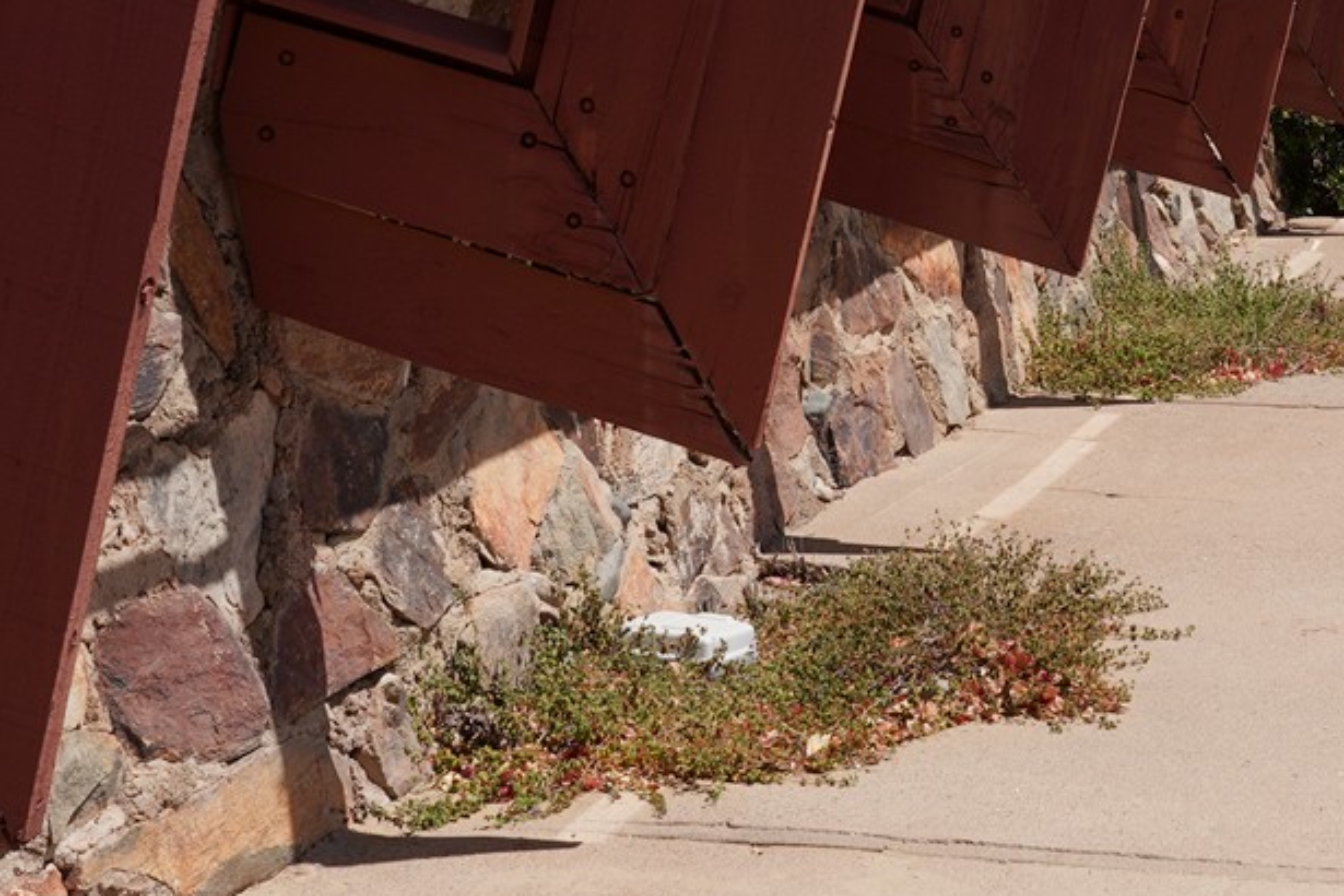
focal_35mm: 91
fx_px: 3397
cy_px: 55
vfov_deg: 14.8
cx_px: 1344
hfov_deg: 21.6
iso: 100
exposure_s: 1/100
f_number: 18
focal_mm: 28
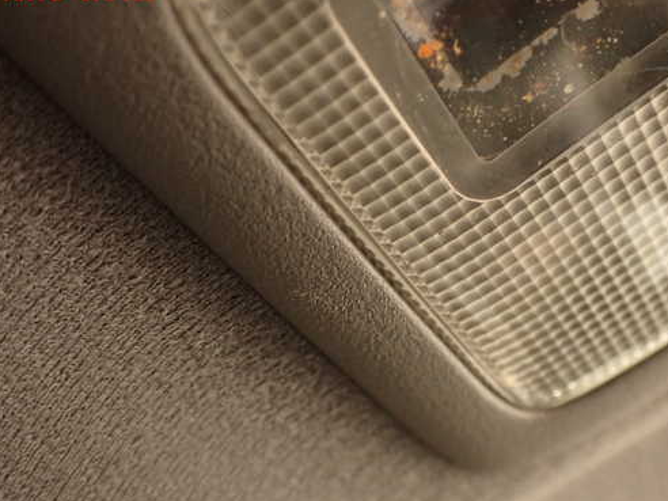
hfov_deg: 47.8
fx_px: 753
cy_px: 280
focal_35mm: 39
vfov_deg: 36.8
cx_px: 314
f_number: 2.4
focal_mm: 5.79
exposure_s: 1/30
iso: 400
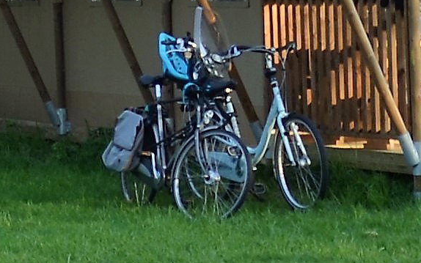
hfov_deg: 10.1
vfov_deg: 6.2
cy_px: -311
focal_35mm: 204
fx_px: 2341
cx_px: 494
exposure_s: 1/125
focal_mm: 18
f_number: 5
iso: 100
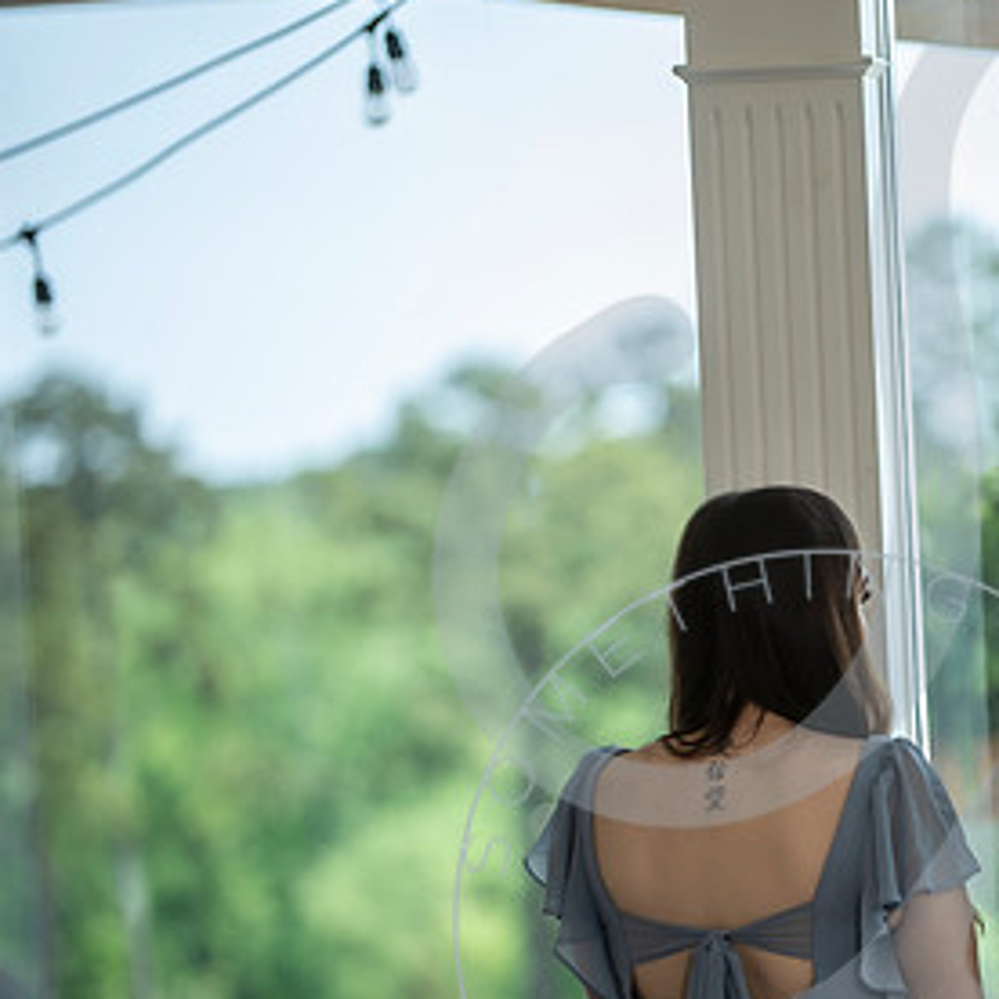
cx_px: 1006
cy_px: 617
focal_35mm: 268
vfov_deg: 6.5
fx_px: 8750
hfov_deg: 6.5
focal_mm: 150
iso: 100
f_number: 2.8
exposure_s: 1/160
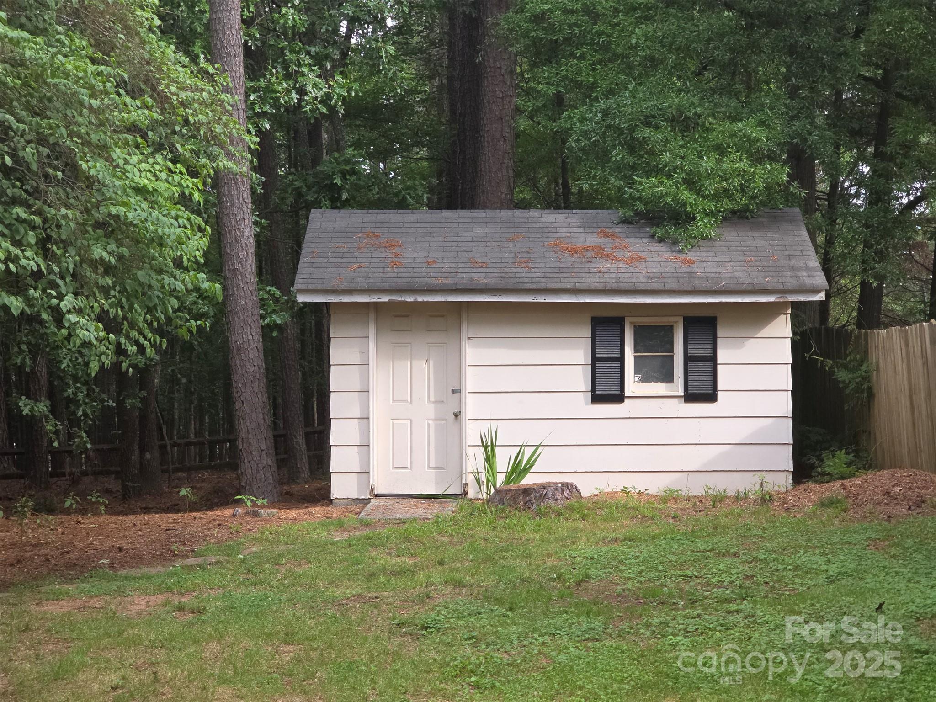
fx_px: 1866
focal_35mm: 69
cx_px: 468
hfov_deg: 28.2
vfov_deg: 21.3
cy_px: 351
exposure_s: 1/136
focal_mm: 7.9
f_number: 2.4
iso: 50
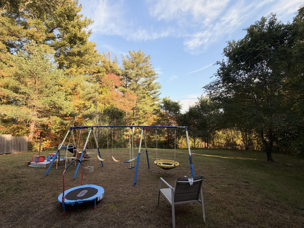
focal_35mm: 16
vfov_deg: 77.9
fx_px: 141
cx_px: 146
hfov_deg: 94.4
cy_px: 125
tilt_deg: +2.0
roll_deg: +1.7
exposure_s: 1/631
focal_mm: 2.22
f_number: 2.2
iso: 40
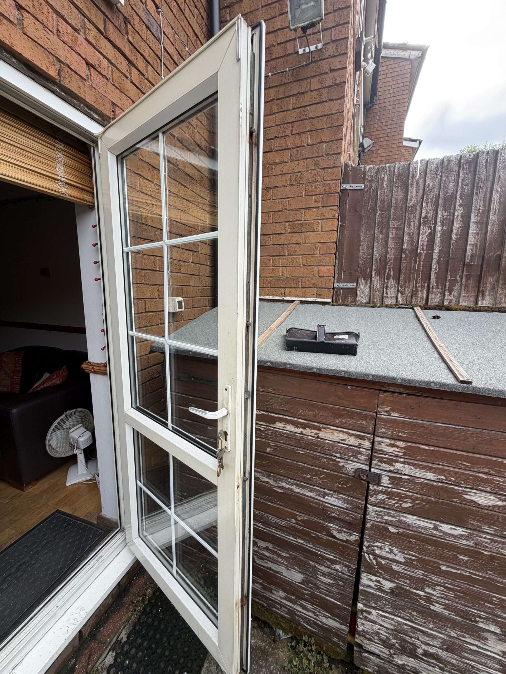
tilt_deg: -10.5
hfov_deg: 85.7
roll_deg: -1.4
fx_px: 273
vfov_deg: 102.1
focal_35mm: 14
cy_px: 337
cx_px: 253
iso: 50
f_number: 2.2
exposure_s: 1/264
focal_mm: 2.22
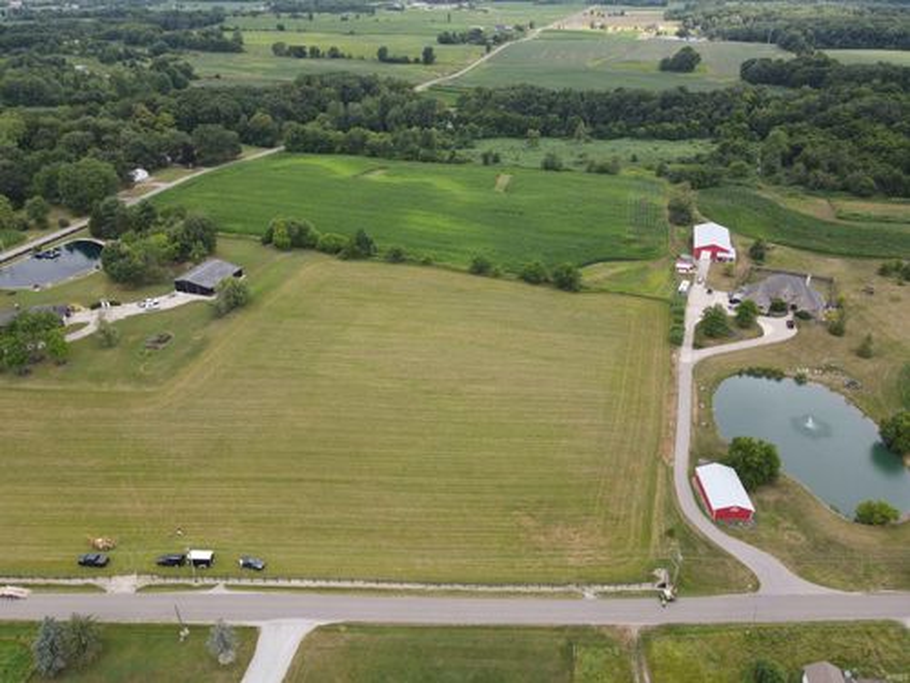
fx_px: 631
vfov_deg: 56.8
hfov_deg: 71.6
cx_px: 455
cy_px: 342
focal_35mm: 24
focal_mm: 4.5
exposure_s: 1/160
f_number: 2.8
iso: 100
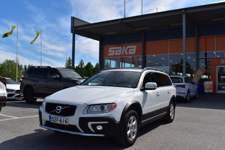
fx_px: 206
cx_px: 112
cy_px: 75
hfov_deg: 57.2
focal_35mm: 33
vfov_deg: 40.0
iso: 200
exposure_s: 1/500
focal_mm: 22
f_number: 11
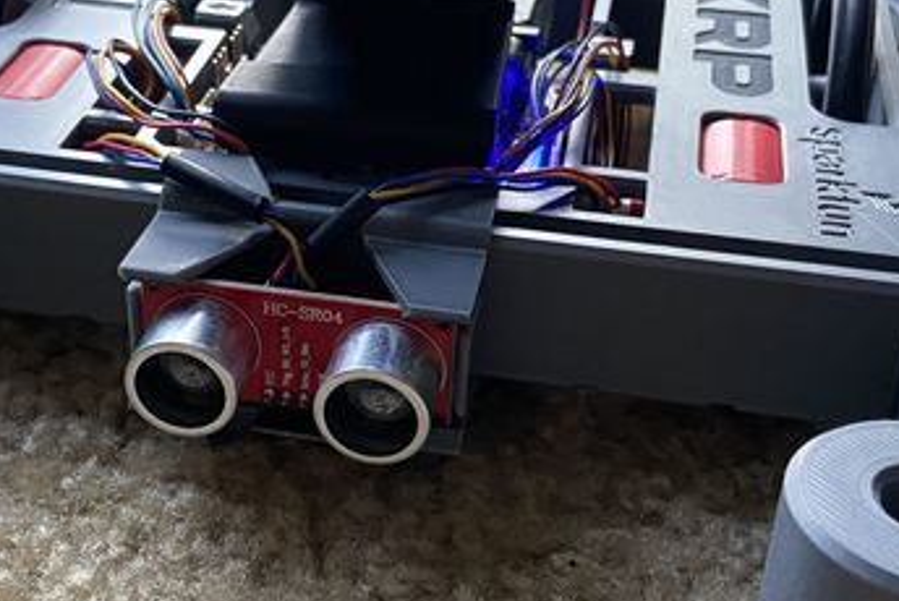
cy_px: 304
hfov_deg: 33.3
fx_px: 1500
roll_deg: +0.0
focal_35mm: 60
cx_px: 363
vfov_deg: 22.7
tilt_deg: -34.0
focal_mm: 4.25
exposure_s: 1/60
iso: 500
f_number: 1.8
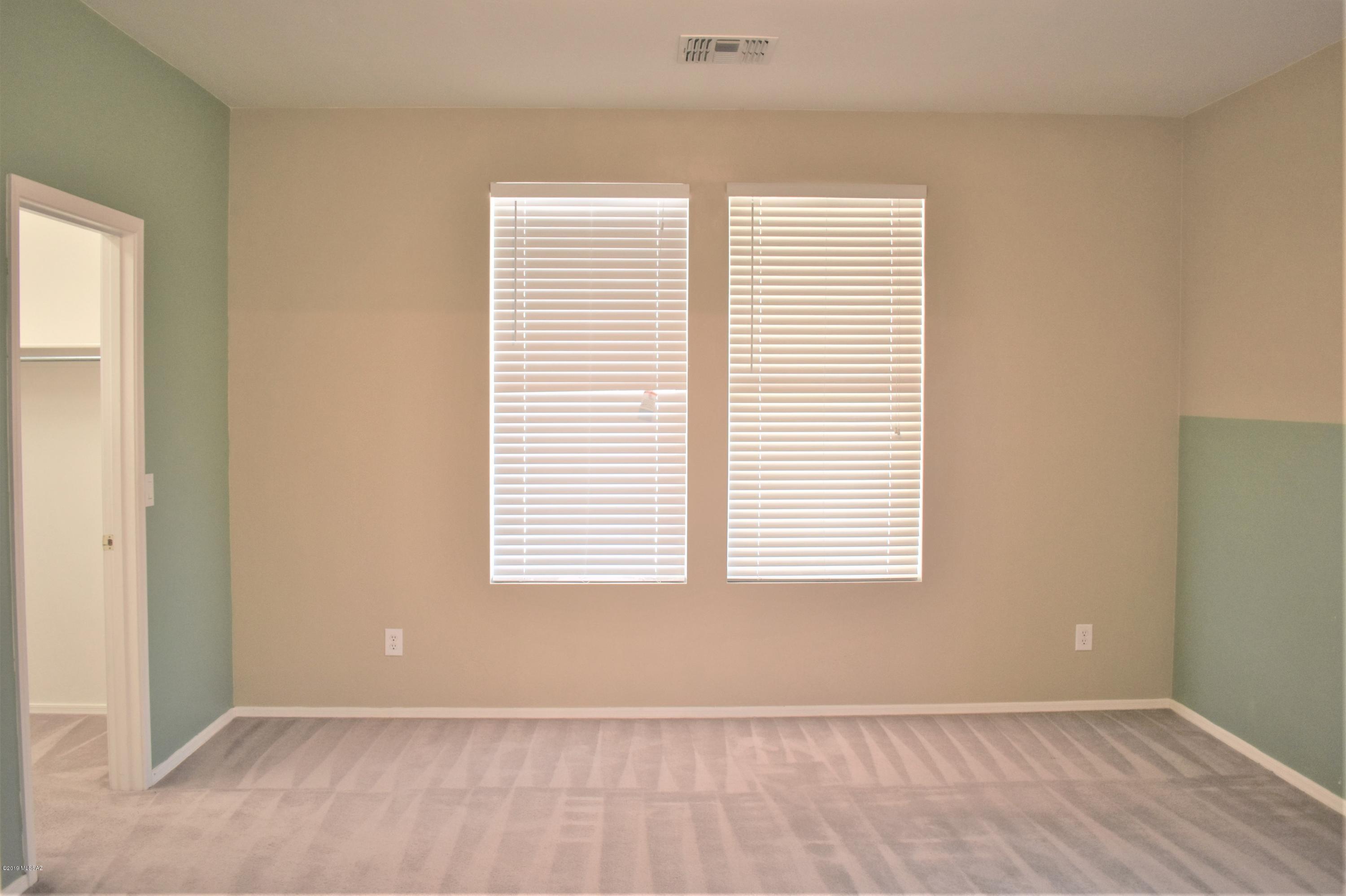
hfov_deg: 61.9
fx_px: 1121
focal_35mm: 30
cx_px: 673
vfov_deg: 43.6
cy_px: 448
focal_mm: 20
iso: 500
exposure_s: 1/60
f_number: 4
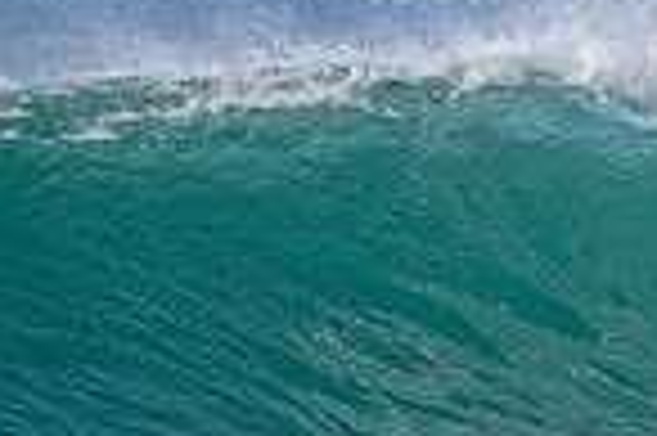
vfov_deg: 0.4
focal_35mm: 3321
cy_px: 371
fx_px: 60540
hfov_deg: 0.6
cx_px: 1228
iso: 1400
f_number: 11
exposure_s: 1/2000
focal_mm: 800
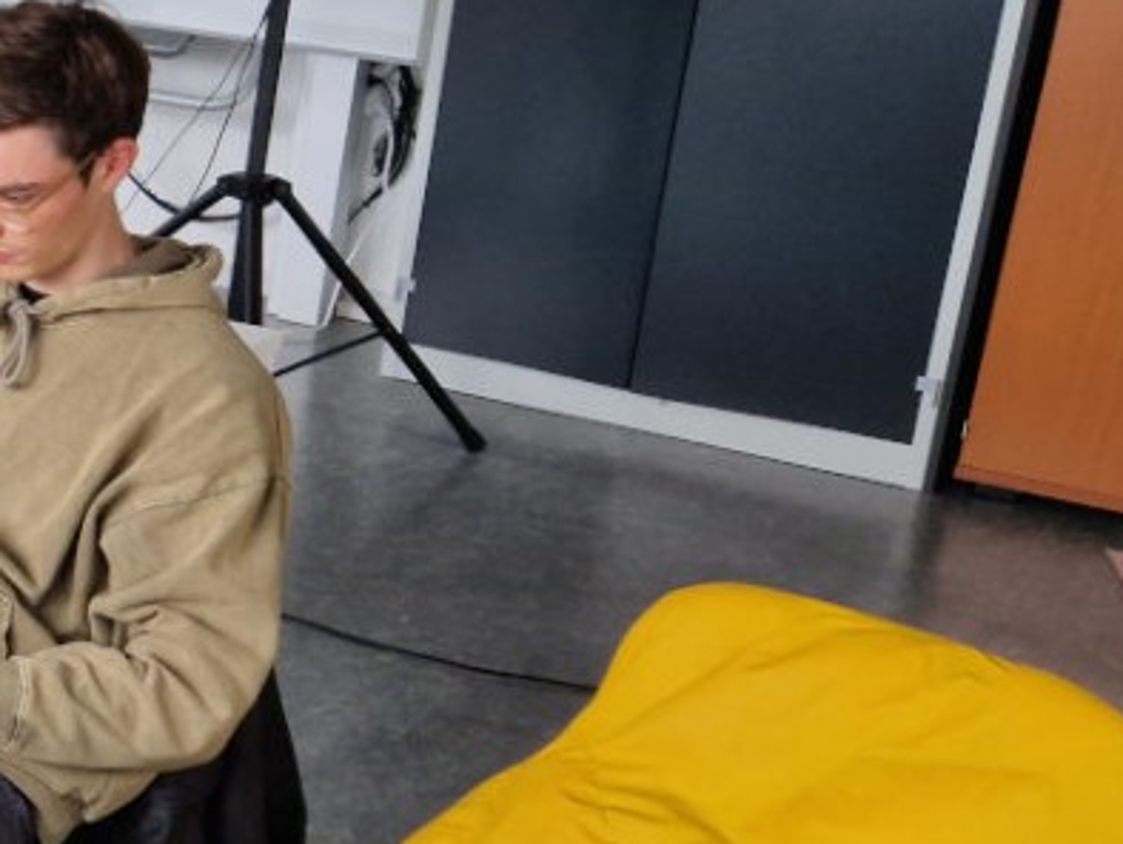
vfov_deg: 17.6
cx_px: -804
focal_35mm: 84
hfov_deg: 18.8
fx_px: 2727
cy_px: 365
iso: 50
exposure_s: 1/50
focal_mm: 5.4
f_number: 1.8
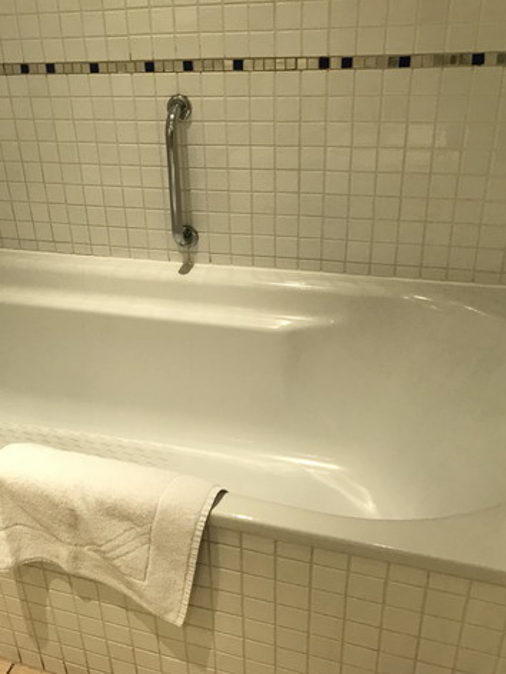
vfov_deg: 49.0
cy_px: 340
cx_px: 137
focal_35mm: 38
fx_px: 741
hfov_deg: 37.0
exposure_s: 1/20
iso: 40
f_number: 1.8
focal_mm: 3.99
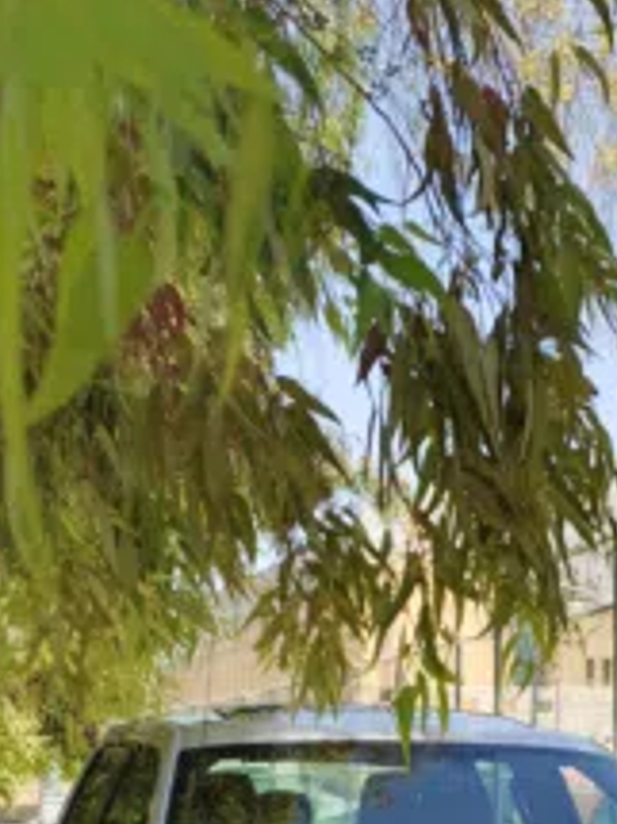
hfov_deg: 25.3
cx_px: 471
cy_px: 834
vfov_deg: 31.2
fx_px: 1356
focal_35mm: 57
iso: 50
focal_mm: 4.09
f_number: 1.6
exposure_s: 1/193
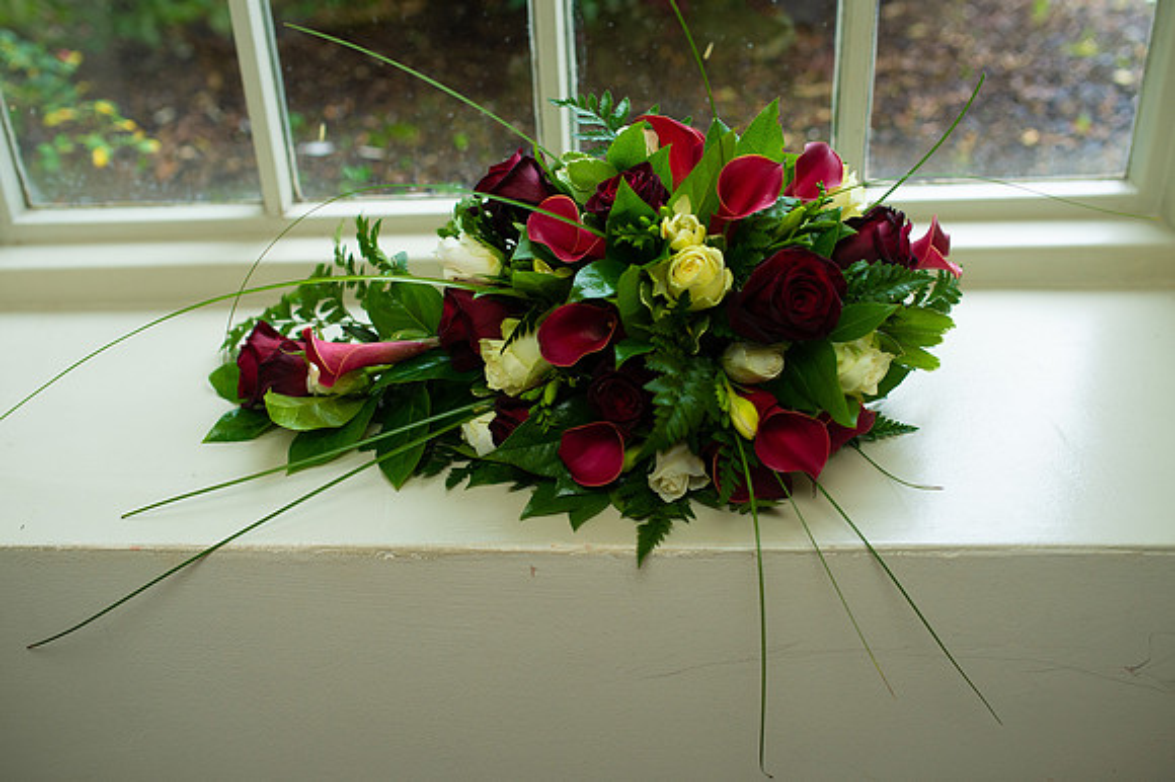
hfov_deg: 52.1
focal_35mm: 37
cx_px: 588
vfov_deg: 36.1
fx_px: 1201
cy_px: 391
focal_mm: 35
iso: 400
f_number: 2.8
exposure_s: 1/80
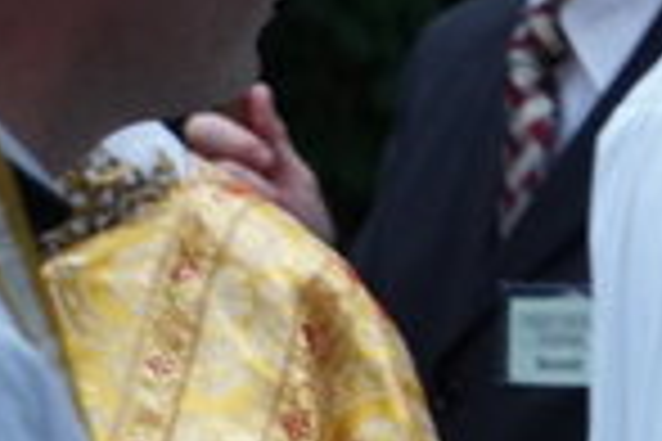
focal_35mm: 918
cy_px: 342
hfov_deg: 2.2
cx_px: 1675
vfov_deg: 1.5
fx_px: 16875
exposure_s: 1/60
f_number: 5.6
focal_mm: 111
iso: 800
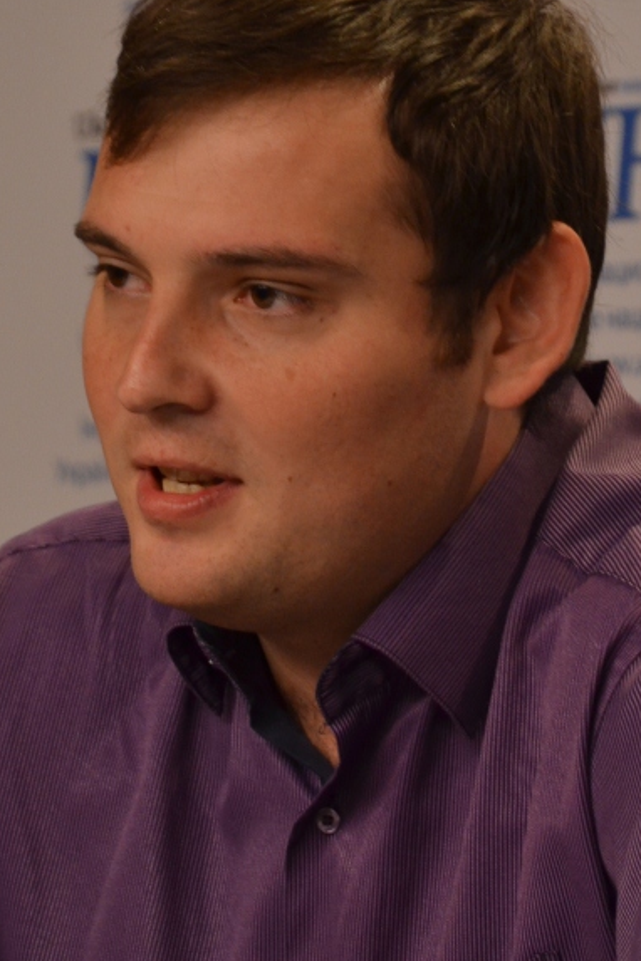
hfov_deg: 3.8
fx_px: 9638
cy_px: 480
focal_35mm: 361
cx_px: 344
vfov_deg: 5.7
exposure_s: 1/100
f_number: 5.6
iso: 720
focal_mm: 135
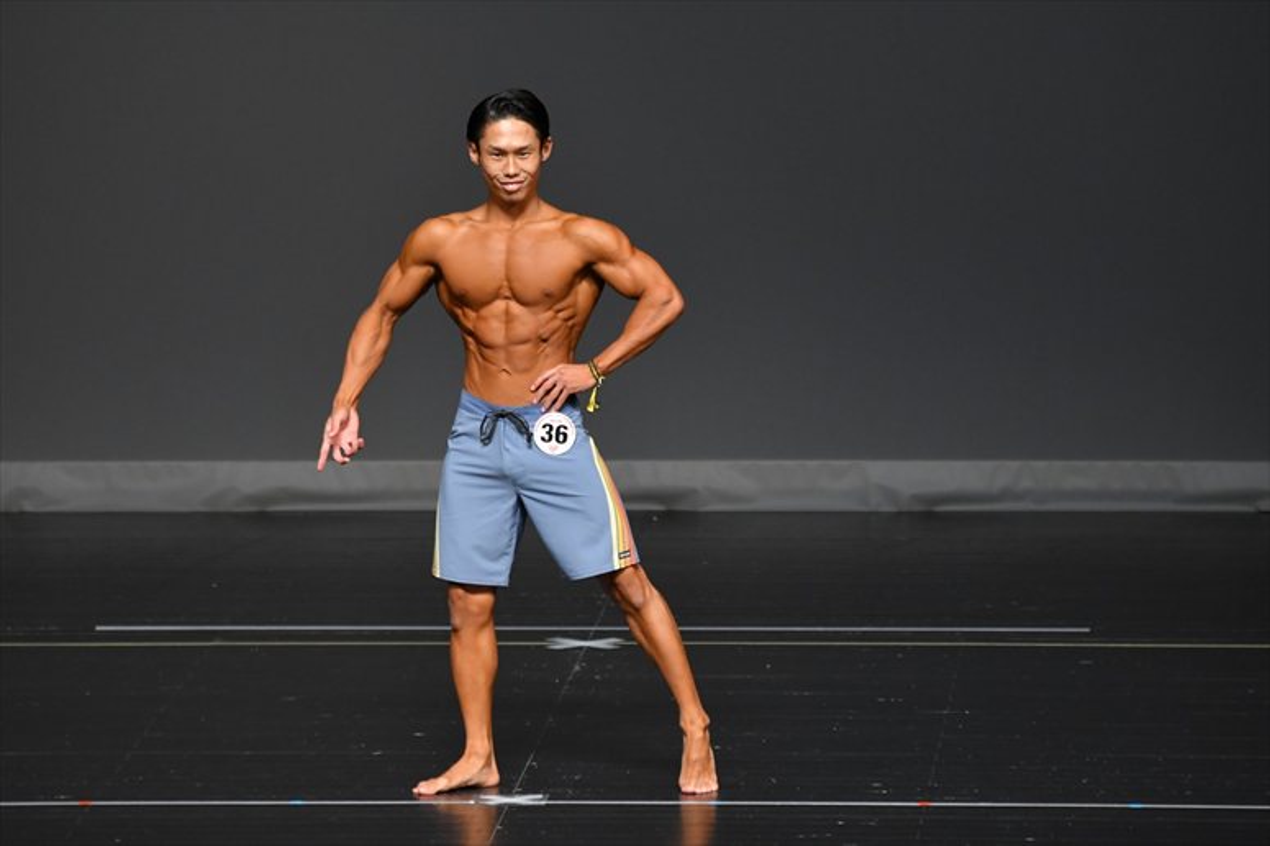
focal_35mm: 345
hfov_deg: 6.0
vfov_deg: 4.0
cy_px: 423
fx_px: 12165
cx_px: 635
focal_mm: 230
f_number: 5.6
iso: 2000
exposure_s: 1/400
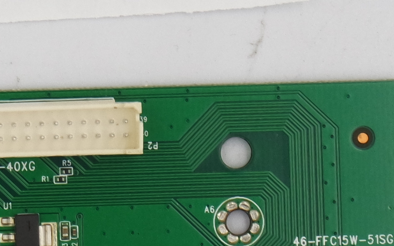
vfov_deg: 4.0
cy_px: -4
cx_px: 16
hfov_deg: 6.4
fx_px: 3521
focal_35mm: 328
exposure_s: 1/160
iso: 200
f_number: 5.6
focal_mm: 27
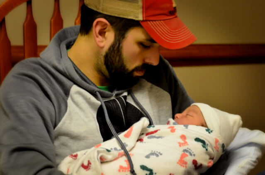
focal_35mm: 75
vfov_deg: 18.1
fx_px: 551
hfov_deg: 27.0
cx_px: 132
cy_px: 88
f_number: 4
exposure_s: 1/15
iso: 1600
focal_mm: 50
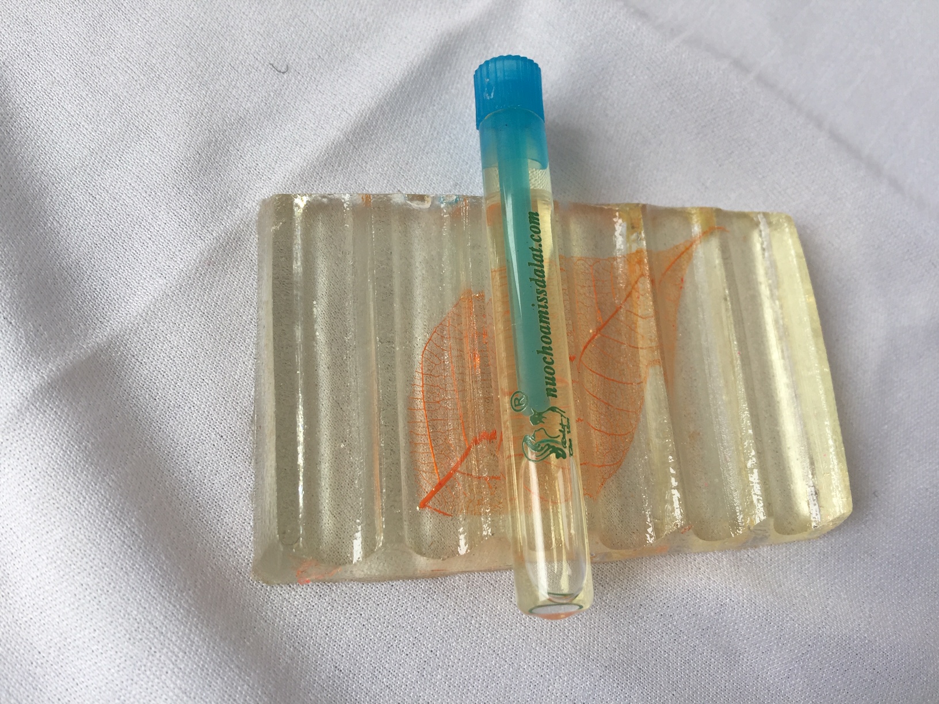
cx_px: 470
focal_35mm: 29
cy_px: 352
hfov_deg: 61.7
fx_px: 787
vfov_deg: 48.2
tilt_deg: -68.5
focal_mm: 4.15
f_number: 2.2
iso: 32
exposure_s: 1/186
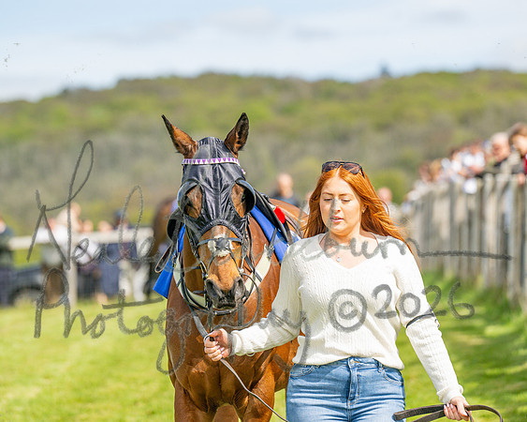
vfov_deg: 7.2
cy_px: 211
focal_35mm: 214
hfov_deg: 9.0
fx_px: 3336
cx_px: 264
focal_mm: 190
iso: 400
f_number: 4.5
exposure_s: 1/2500
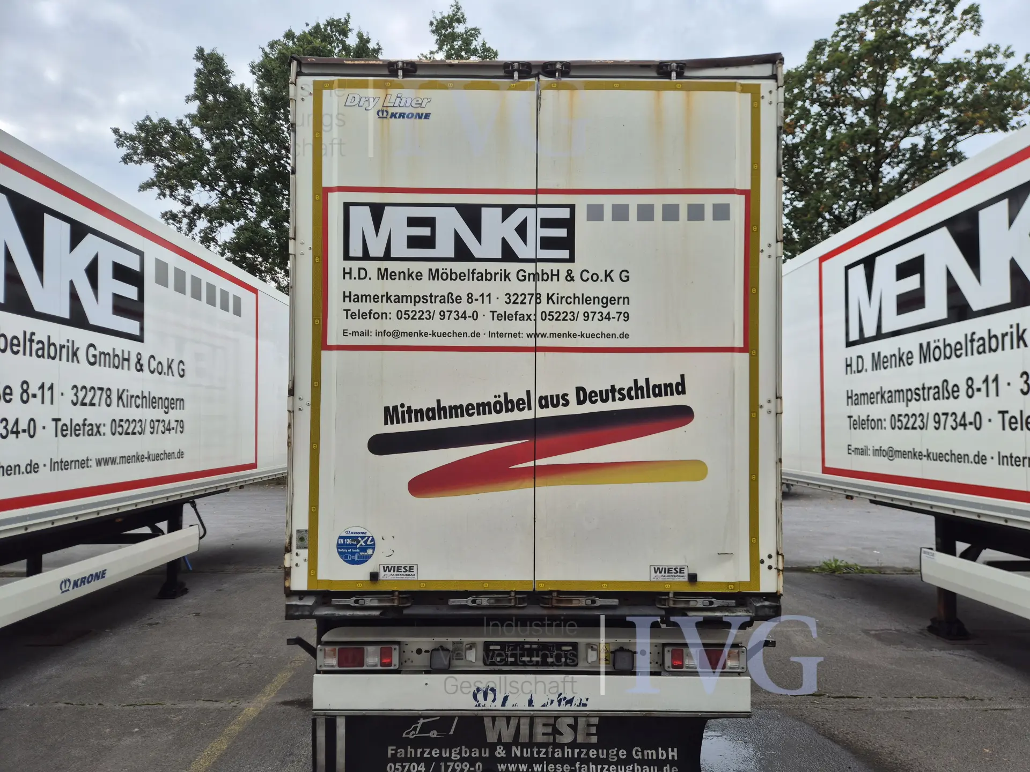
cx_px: 515
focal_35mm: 23
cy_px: 386
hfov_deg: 73.9
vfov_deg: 58.9
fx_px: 684
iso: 25
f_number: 1.8
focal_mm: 5.4
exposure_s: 1/908
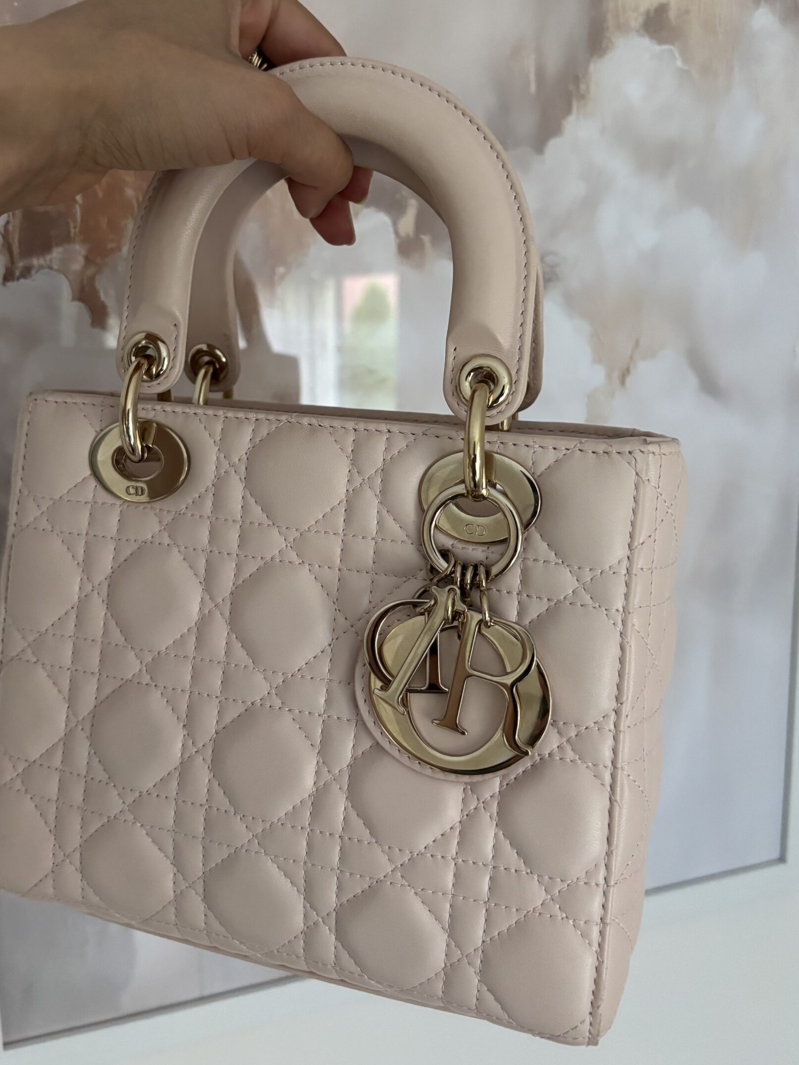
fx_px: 954
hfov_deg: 45.3
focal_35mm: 31
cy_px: 439
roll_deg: +0.6
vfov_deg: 58.0
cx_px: 345
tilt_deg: -8.4
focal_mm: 5.96
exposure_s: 1/60
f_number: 1.6
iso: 400
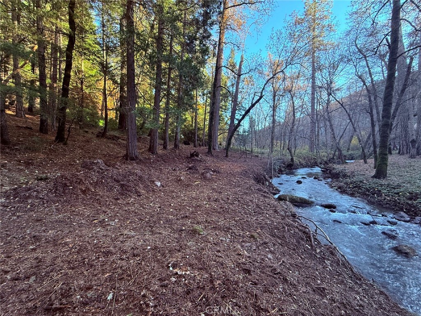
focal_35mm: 14
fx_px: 170
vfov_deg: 85.7
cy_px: 158
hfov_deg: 102.1
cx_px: 210
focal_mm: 2.22
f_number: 2.2
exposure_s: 1/99
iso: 200
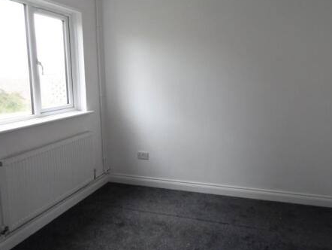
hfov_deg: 61.6
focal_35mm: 29
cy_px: 111
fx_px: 278
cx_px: 177
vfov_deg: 48.2
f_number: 3
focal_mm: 4
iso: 100
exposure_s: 1/60
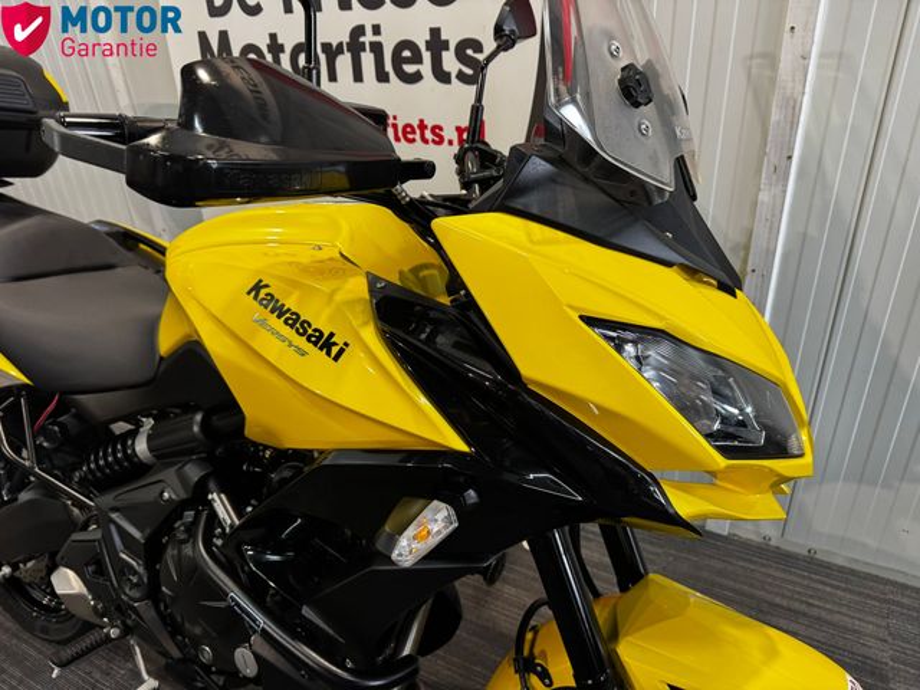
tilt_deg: -28.9
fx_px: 638
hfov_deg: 71.6
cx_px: 460
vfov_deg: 56.8
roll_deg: +3.9
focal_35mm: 24
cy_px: 345
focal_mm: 6.76
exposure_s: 1/50
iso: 250
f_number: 1.78
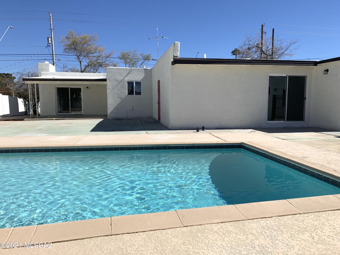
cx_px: 170
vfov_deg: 53.1
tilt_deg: -4.9
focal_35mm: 26
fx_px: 255
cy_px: 128
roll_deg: -0.4
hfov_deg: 67.3
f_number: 1.8
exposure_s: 1/3788
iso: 25
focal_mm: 4.25
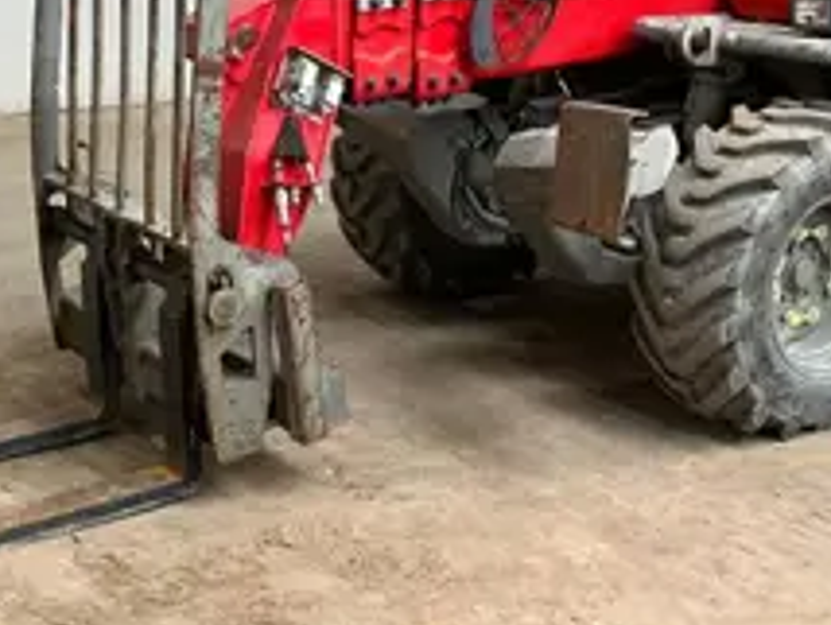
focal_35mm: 65
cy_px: 109
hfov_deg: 29.7
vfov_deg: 22.3
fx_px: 1562
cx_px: 509
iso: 80
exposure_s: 1/60
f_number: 1.8
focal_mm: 3
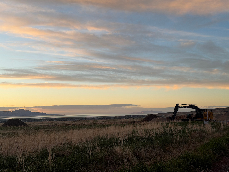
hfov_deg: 39.7
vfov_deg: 30.3
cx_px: 114
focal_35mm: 48
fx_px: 318
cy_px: 86
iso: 64
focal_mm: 6.76
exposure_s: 1/681
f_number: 1.78
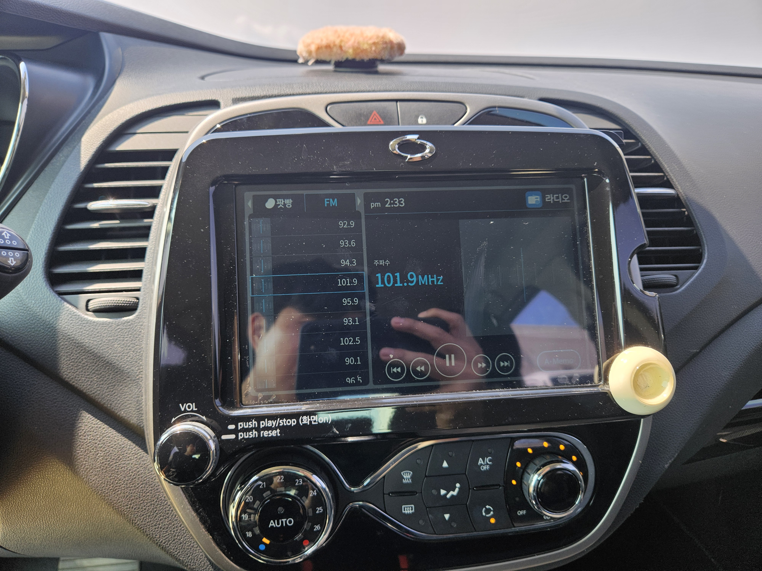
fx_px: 506
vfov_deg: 58.9
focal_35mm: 23
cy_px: 286
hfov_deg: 73.9
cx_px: 381
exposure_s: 1/207
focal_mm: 5.4
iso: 80
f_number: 1.8
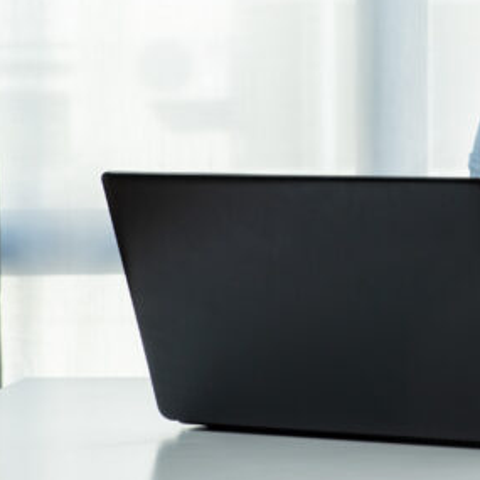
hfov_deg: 10.1
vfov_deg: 10.3
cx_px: 738
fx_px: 2636
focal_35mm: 168
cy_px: -12
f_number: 5.6
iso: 160
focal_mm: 55
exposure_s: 1/125
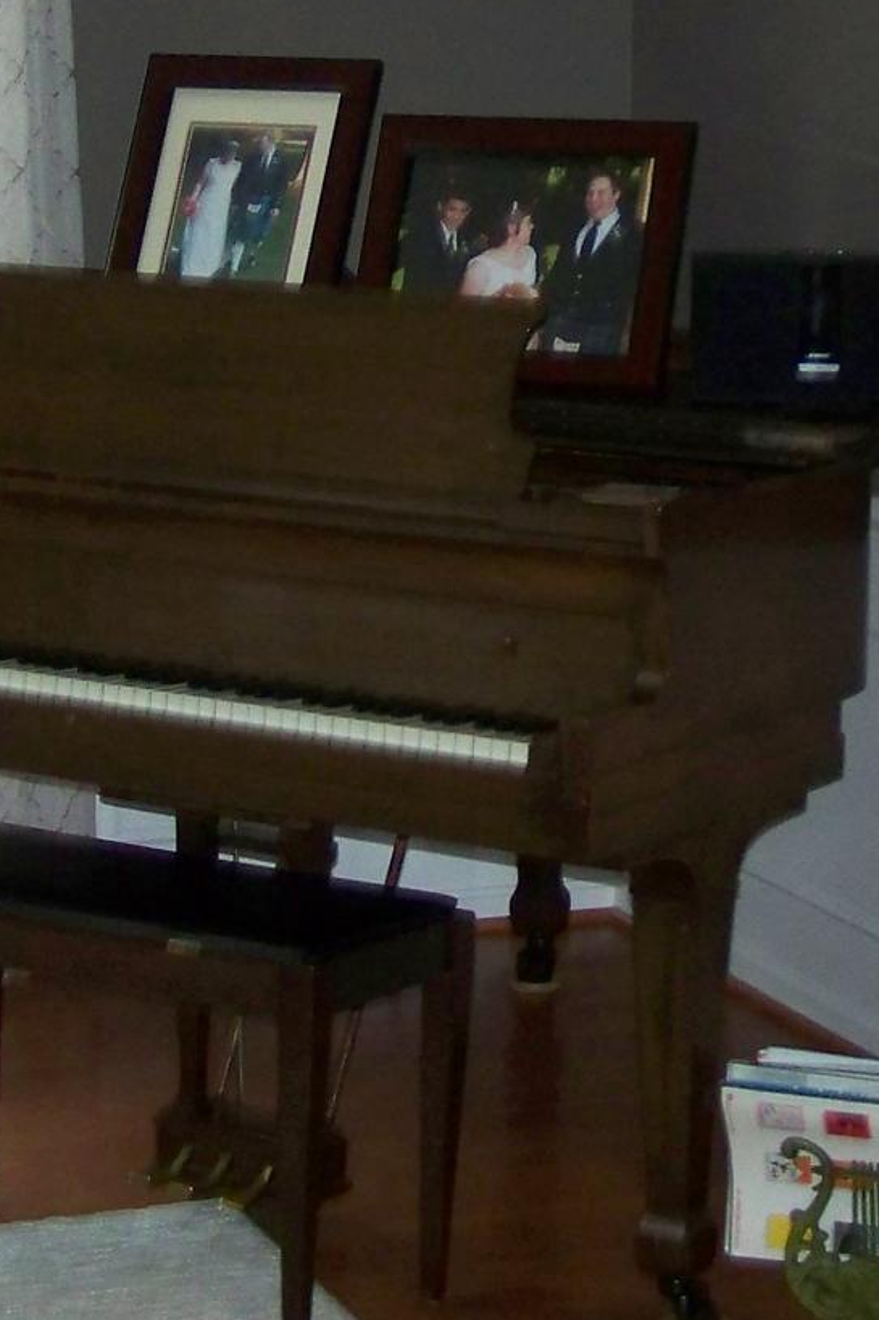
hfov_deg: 13.8
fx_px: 3627
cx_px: 556
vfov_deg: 20.4
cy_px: 320
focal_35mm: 99
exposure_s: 1/30
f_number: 2.8
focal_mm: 6.3
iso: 200
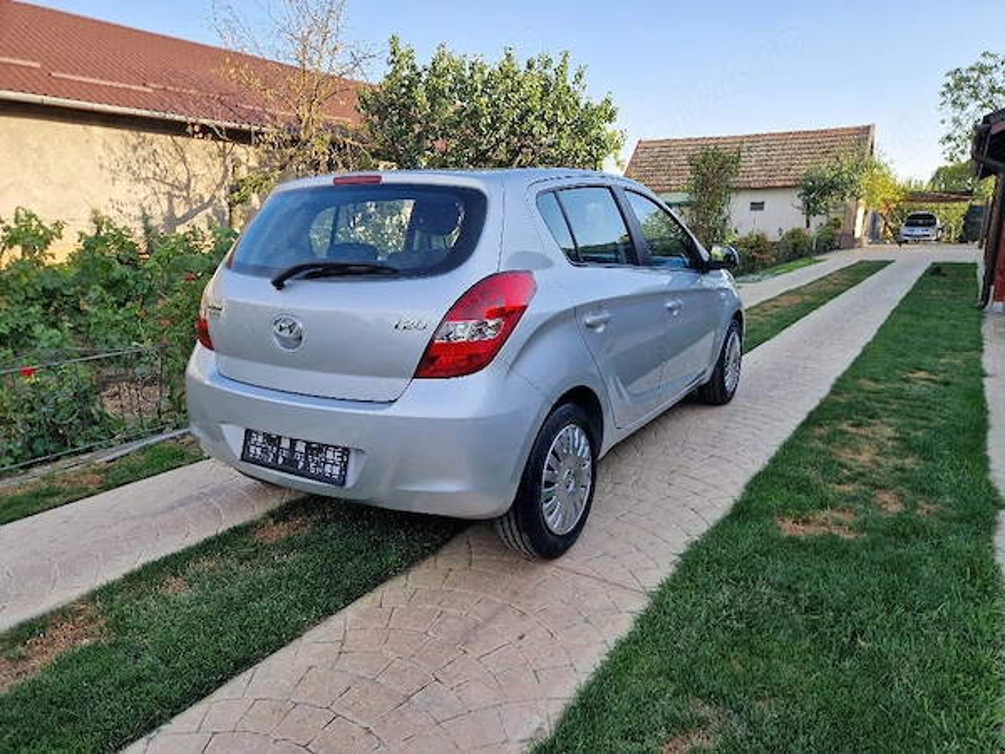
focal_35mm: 23
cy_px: 377
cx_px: 502
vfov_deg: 58.9
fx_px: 668
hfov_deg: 73.9
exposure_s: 1/476
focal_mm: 5.4
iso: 50
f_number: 1.8
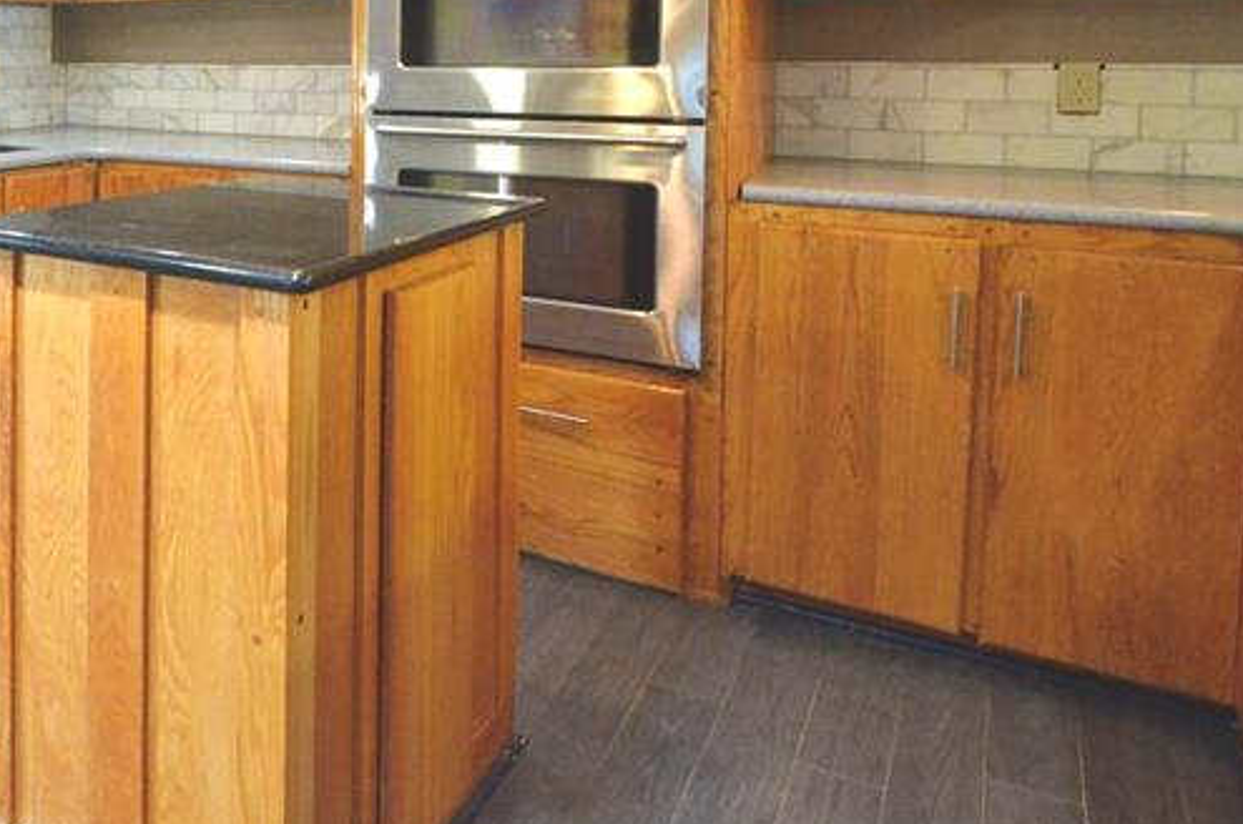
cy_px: 19
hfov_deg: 49.6
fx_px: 1068
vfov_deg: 38.0
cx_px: 9
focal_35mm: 31
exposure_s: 1/50
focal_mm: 10
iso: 4000
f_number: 8
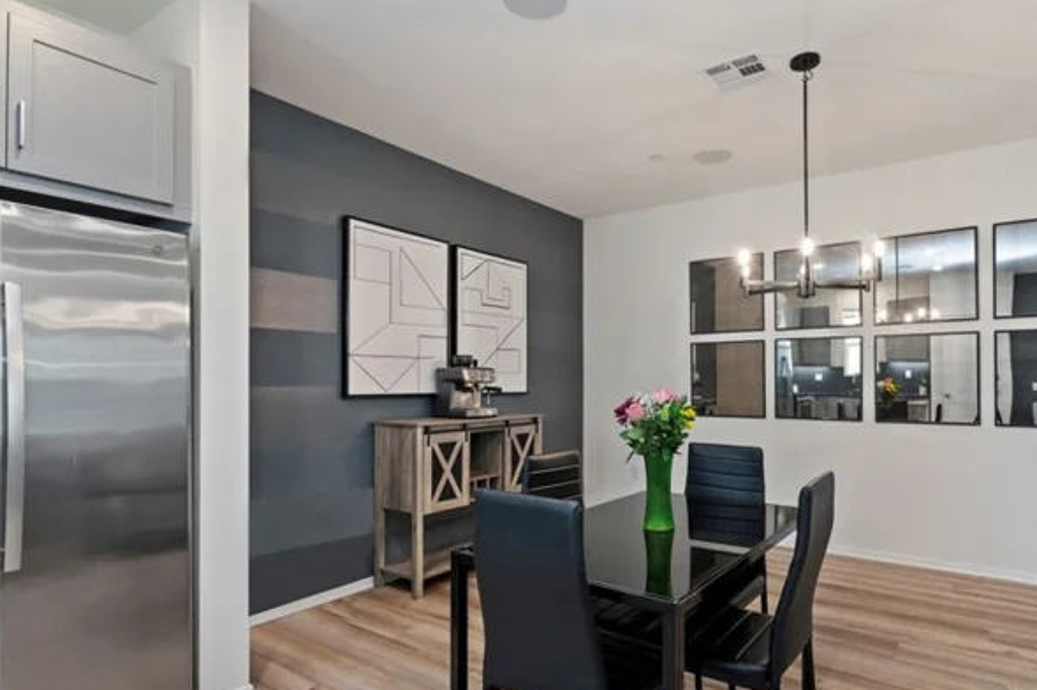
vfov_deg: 61.6
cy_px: 393
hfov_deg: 83.8
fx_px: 576
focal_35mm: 20
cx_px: 563
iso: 500
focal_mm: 14
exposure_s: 1/2.5
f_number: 10
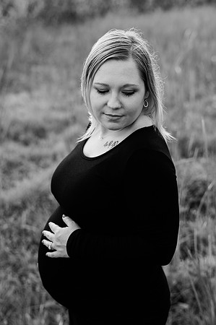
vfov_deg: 34.5
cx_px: 108
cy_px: 162
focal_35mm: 58
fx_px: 523
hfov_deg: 23.3
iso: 400
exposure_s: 1/200
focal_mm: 58
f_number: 3.2
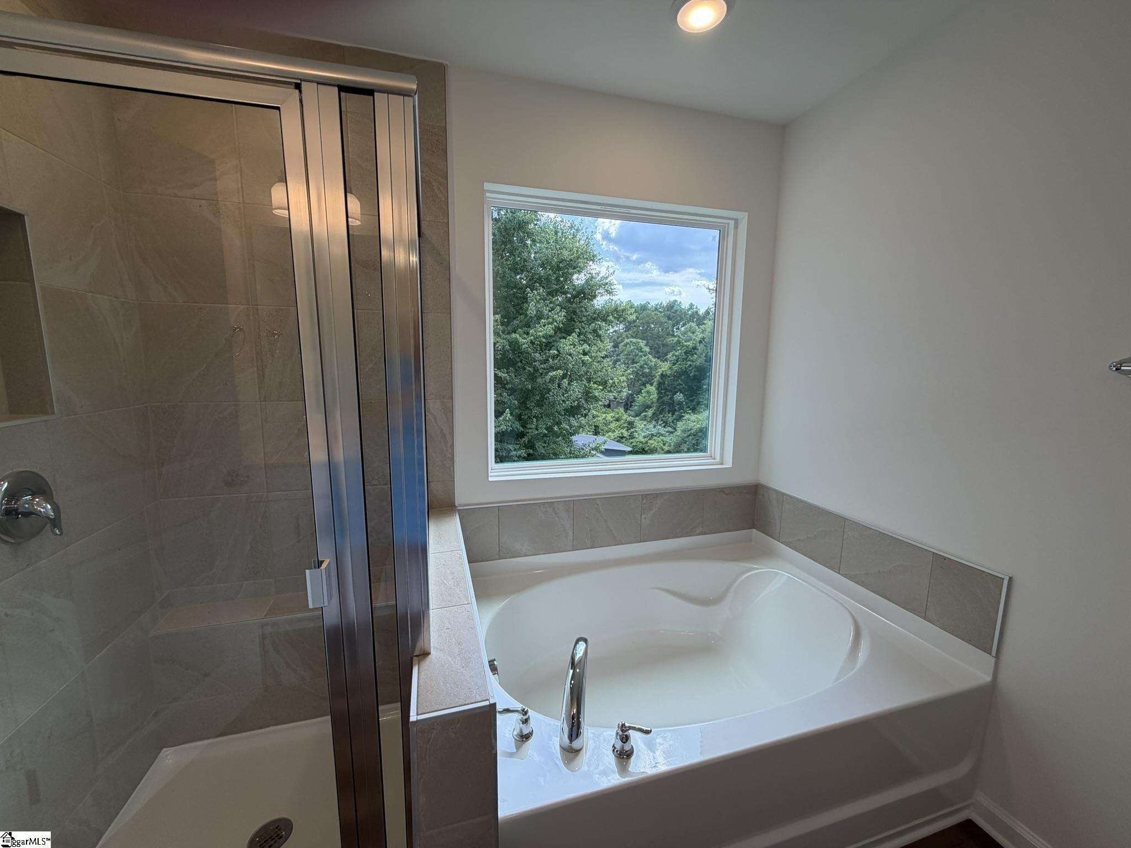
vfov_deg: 85.7
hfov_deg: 102.1
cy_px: 424
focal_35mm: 14
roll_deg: +0.6
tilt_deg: -6.6
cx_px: 566
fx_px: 457
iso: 64
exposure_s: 1/158
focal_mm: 2.22
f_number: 2.2
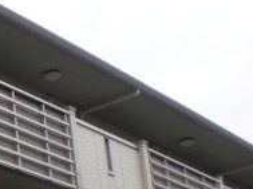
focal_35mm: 129
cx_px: -91
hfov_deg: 14.6
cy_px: 178
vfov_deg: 11.4
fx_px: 941
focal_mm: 6.3
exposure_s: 1/125
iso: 50
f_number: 3.1
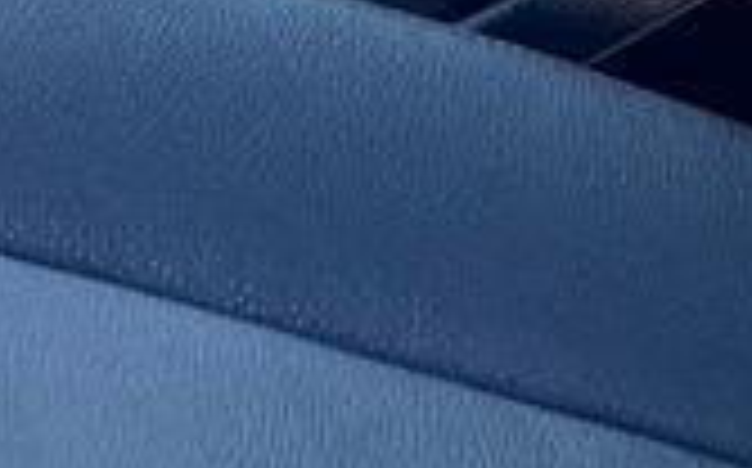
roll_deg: -2.0
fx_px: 4320
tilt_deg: -11.0
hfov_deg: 9.9
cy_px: -1179
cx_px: 50
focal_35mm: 211
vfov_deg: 5.6
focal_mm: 5.7
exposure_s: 1/121
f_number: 1.5
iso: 50
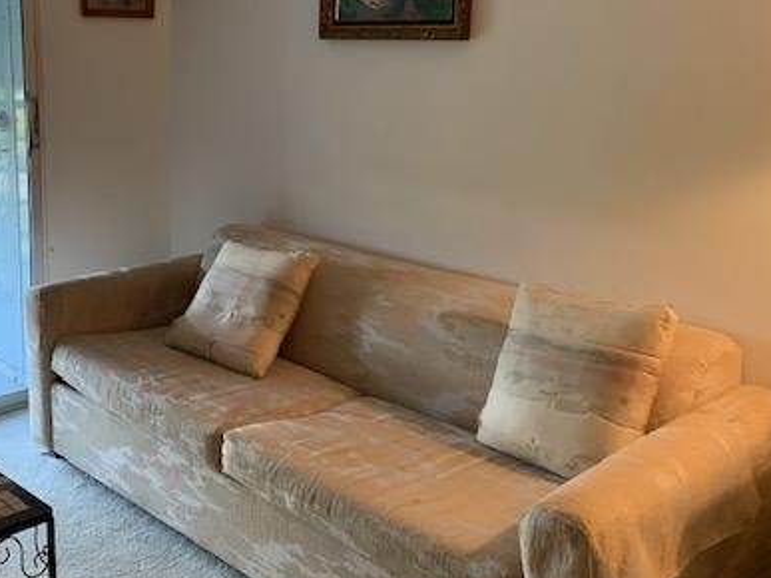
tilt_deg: -11.1
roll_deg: -0.4
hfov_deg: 42.8
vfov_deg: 33.4
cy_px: 217
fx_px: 957
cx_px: 213
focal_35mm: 43
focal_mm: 4.25
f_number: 1.8
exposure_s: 1/60
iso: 160
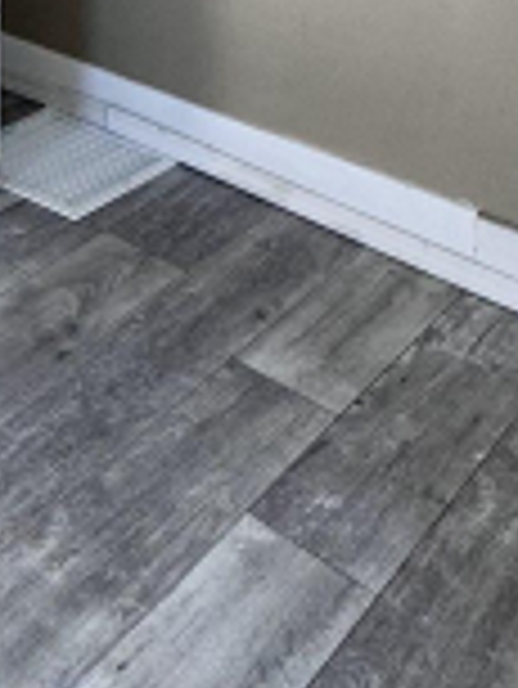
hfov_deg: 22.5
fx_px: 1215
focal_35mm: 61
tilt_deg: -1.2
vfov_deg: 23.7
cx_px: -77
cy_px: -393
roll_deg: +0.3
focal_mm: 2.22
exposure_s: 1/120
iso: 125
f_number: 2.2
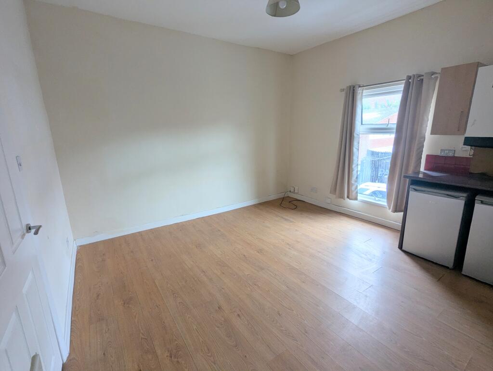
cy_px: 186
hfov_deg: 94.4
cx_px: 246
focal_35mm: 16
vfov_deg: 78.2
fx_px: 228
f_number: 2.2
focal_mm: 2.35
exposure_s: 1/70
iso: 81
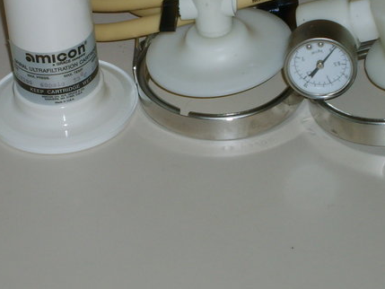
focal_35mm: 151
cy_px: 42
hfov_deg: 13.1
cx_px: 153
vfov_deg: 9.8
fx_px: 1680
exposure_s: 1/60
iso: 100
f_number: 4.2
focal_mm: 13.7
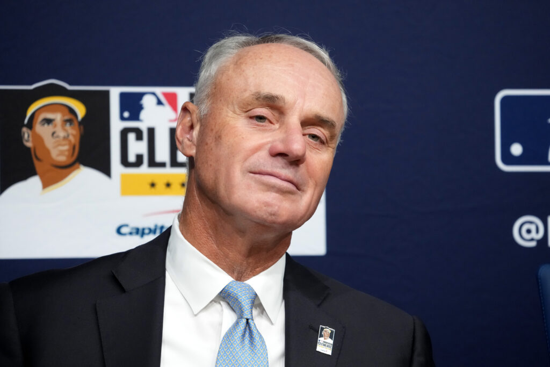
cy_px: 184
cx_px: 275
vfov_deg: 6.6
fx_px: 3193
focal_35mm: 209
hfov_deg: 9.8
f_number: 5.6
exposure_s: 1/400
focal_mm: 209
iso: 4000
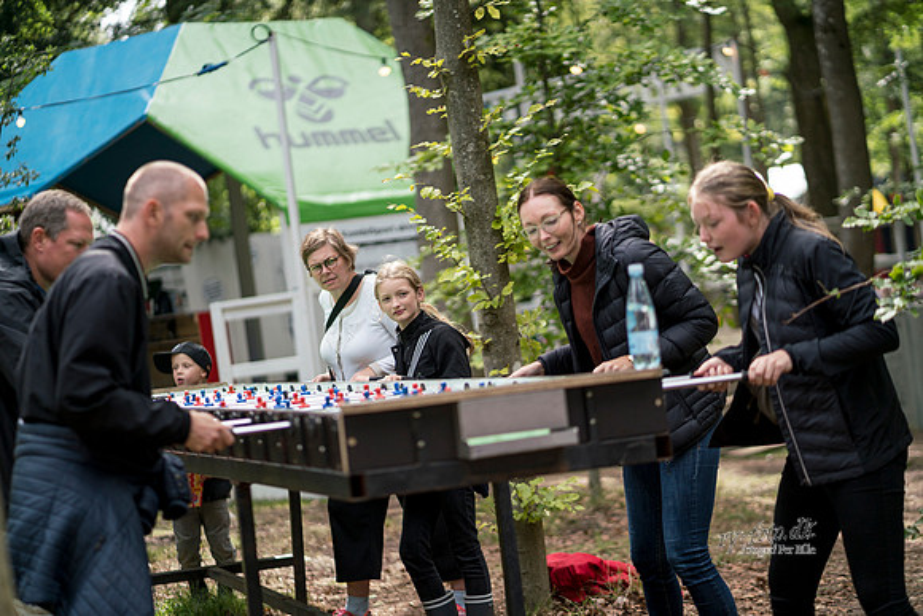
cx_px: 462
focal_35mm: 85
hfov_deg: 23.9
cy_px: 308
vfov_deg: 16.1
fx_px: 2180
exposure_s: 1/2500
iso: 320
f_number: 1.8
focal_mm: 85
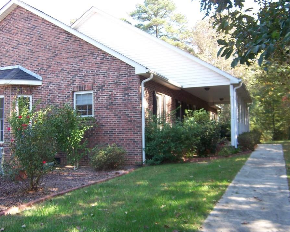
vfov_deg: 40.1
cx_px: 130
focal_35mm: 37
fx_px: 318
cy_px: 113
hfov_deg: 49.0
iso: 80
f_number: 3.4
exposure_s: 1/90
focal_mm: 5.5
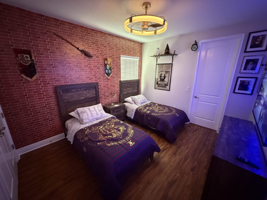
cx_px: 134
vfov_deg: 85.7
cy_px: 100
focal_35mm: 14
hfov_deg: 102.1
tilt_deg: -15.2
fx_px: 108
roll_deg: +0.0
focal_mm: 2.22
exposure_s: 1/55
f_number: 2.2
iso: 1250
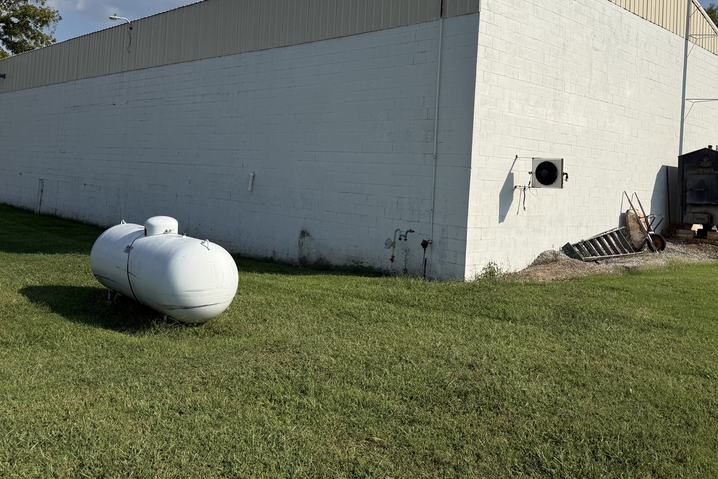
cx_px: 378
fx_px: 638
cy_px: 153
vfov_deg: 40.5
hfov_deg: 58.7
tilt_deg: +2.8
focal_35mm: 32
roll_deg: -2.2
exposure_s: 1/9091
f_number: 1.78
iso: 80
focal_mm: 6.76
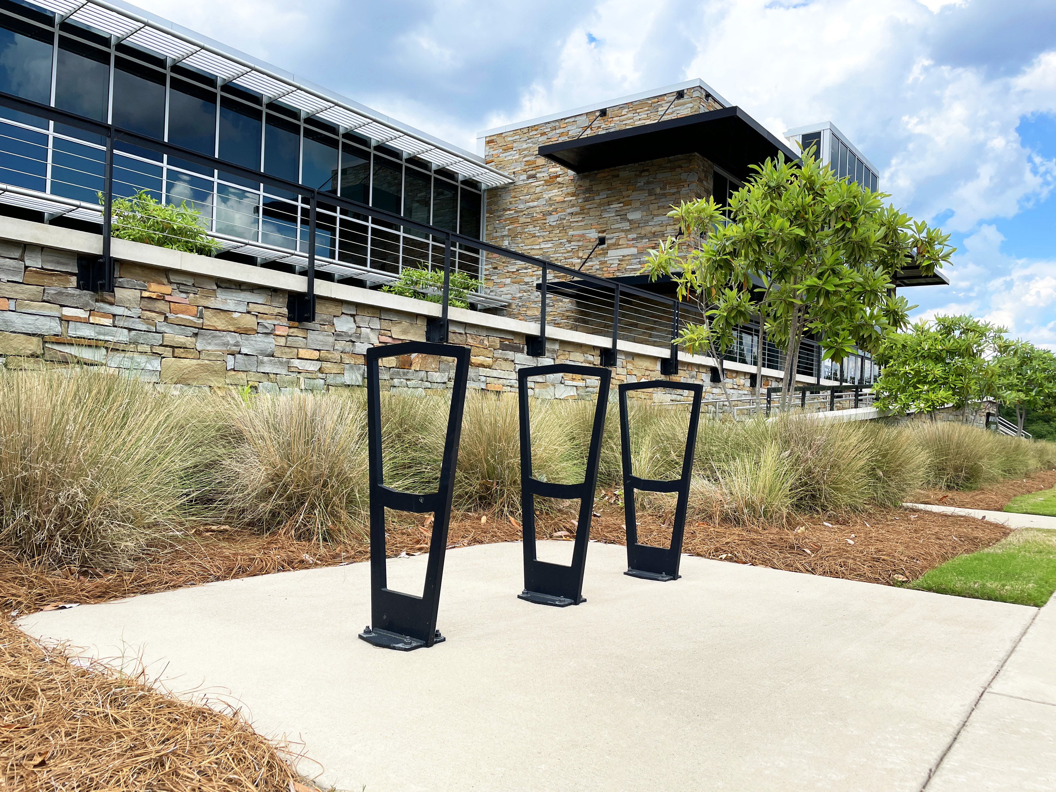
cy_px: 396
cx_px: 528
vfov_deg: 53.1
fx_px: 793
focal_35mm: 26
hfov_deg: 67.3
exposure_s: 1/2618
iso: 32
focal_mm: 4.2
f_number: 1.6
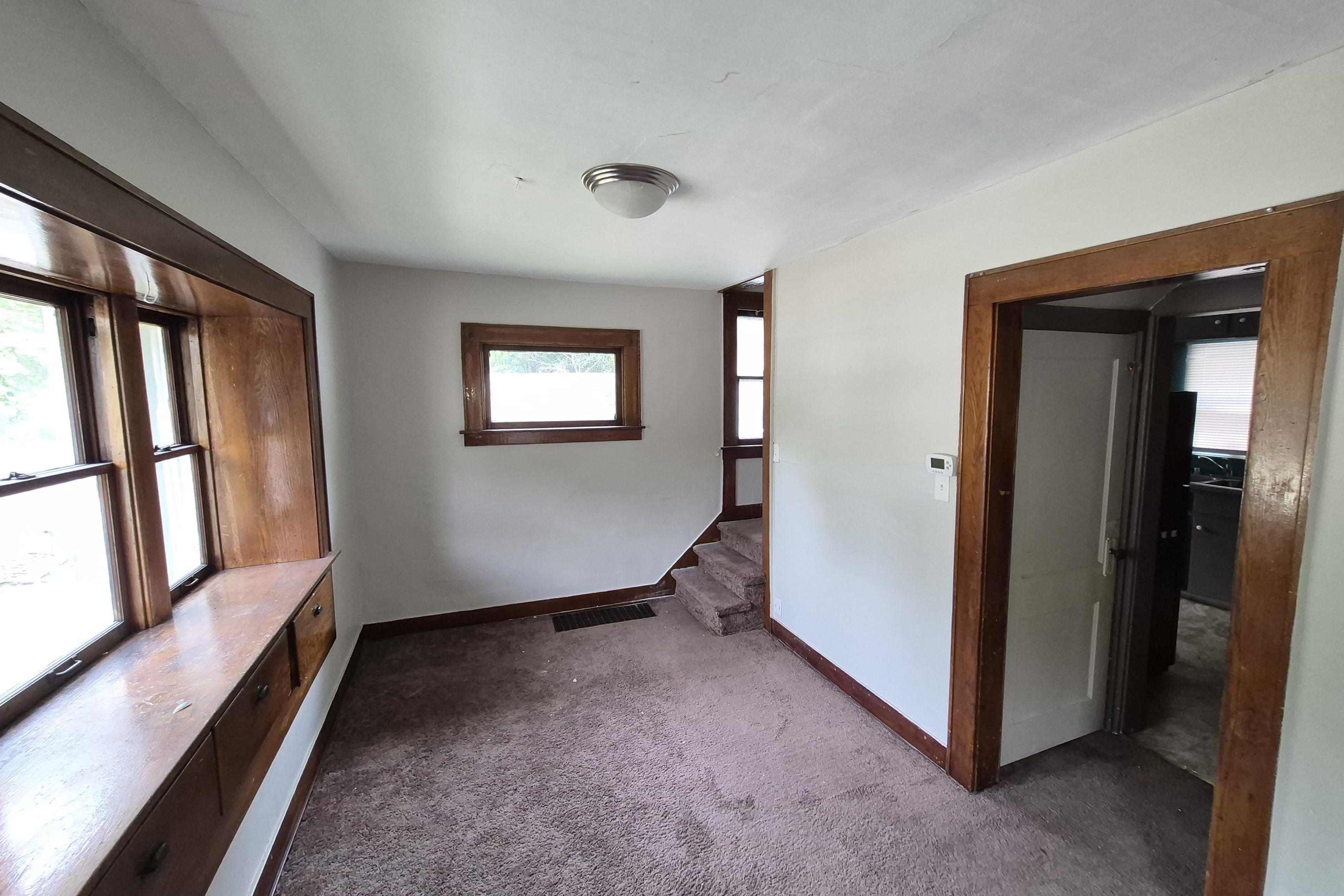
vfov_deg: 81.2
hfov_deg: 104.2
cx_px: 693
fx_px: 523
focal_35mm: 14
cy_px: 464
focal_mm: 1.74
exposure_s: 1/60
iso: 80
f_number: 2.2
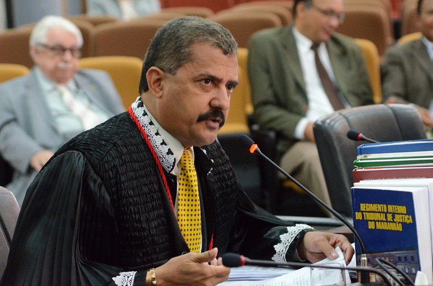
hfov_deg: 12.5
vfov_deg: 8.3
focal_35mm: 165
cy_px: 143
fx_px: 1979
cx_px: 216
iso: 5000
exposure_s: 1/40
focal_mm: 110
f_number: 5.6
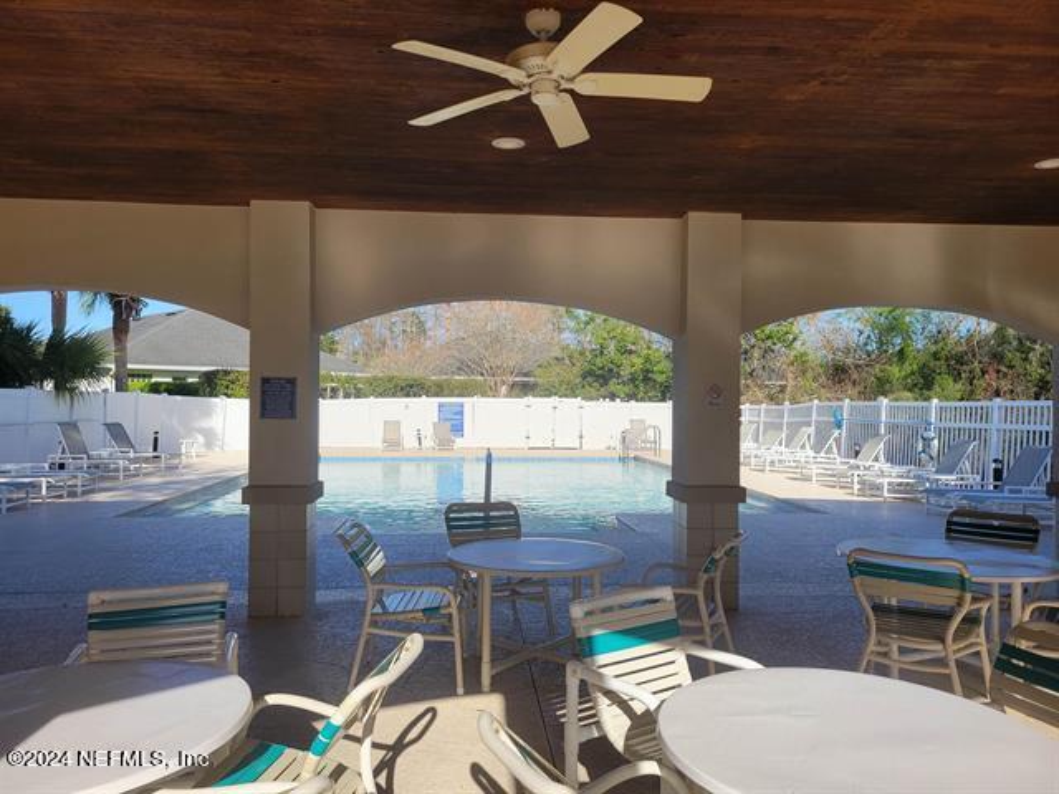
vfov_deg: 53.1
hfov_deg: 67.3
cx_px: 530
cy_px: 397
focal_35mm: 26
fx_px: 795
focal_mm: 5.4
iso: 40
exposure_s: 1/1571
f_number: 1.8
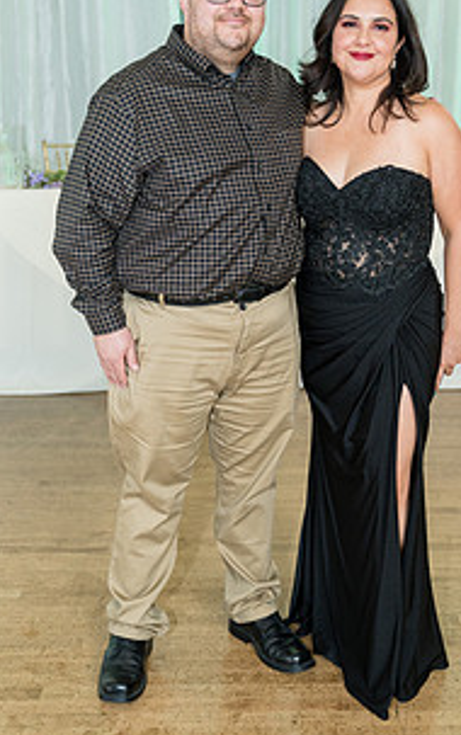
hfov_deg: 24.0
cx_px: 243
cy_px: 289
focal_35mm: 54
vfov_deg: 37.3
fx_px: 1083
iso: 1600
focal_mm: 35.7
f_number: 2.8
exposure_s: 1/250
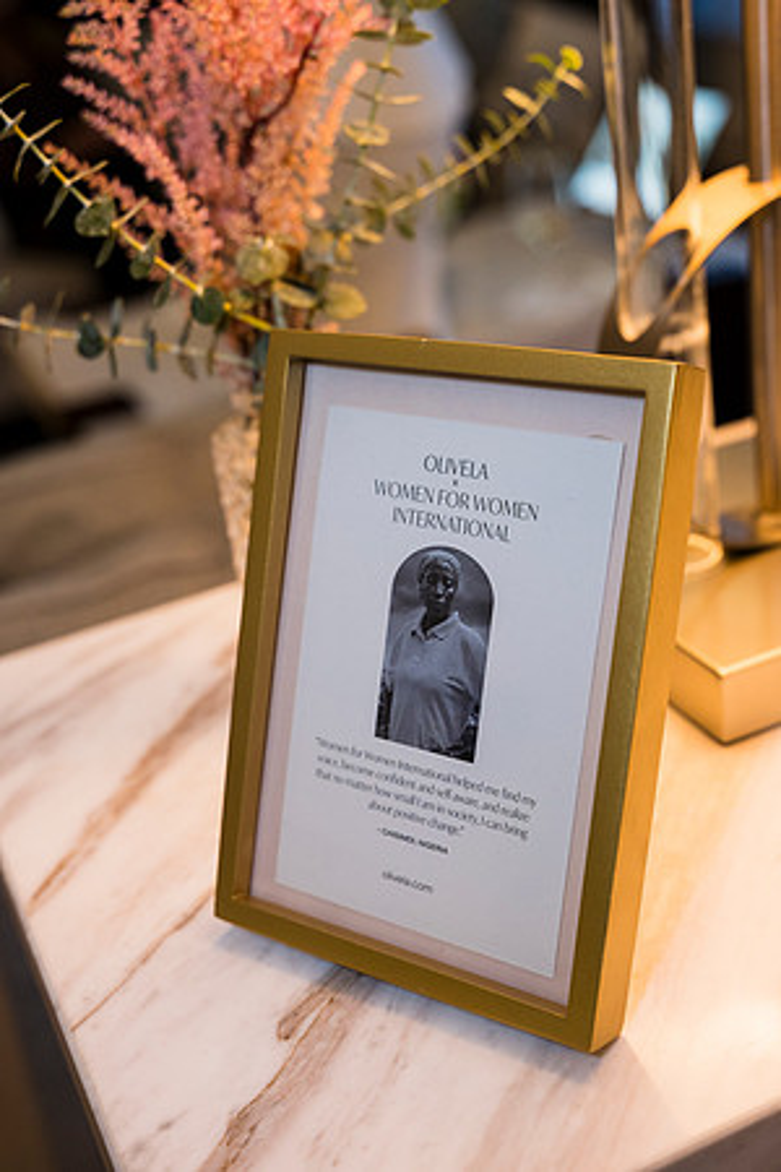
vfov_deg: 43.6
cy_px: 586
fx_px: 1464
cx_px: 390
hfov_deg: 29.9
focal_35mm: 45
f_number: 4
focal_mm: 45
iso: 800
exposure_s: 1/80
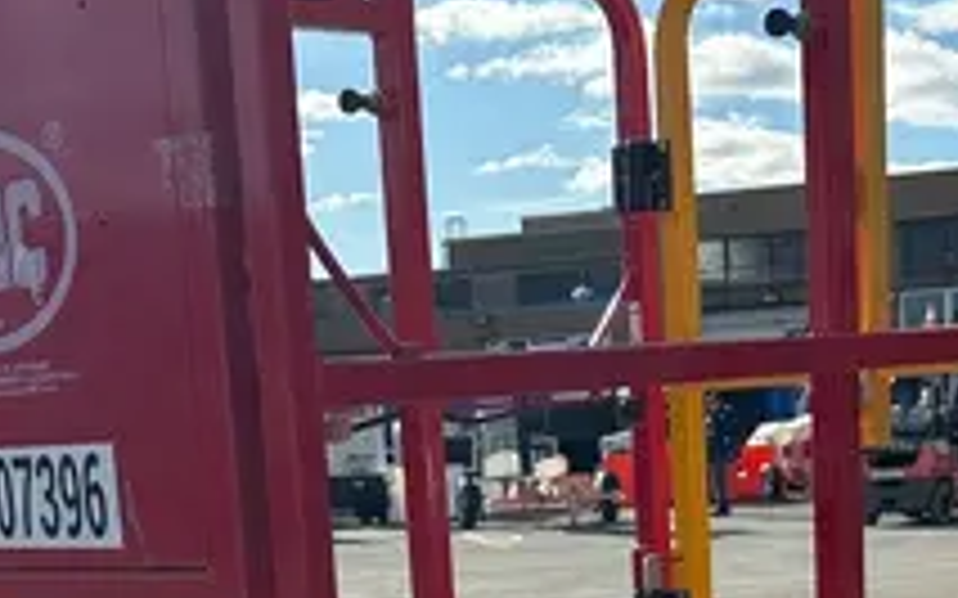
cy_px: 978
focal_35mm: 95
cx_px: 499
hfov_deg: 21.9
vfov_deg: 12.8
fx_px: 2480
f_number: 1.6
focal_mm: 5.96
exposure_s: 1/2639
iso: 50
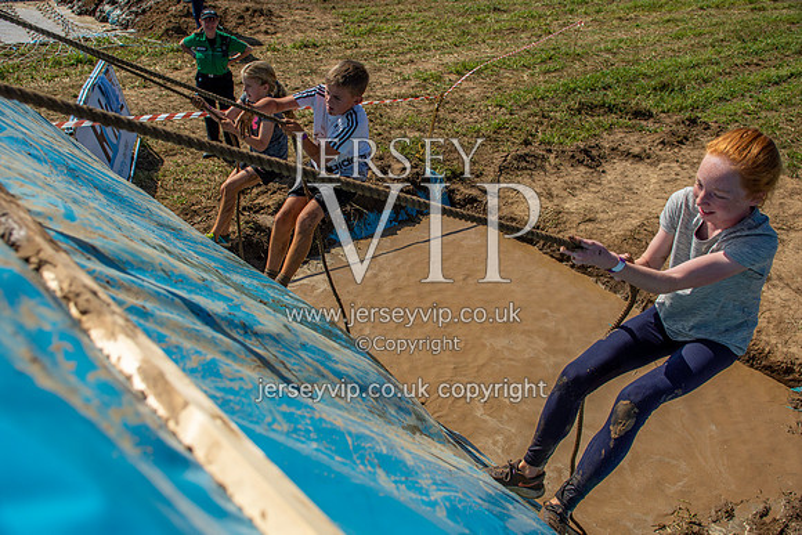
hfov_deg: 63.6
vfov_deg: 44.9
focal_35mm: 29
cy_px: 266
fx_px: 647
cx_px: 399
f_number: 4
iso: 100
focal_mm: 17
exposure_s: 1/4000
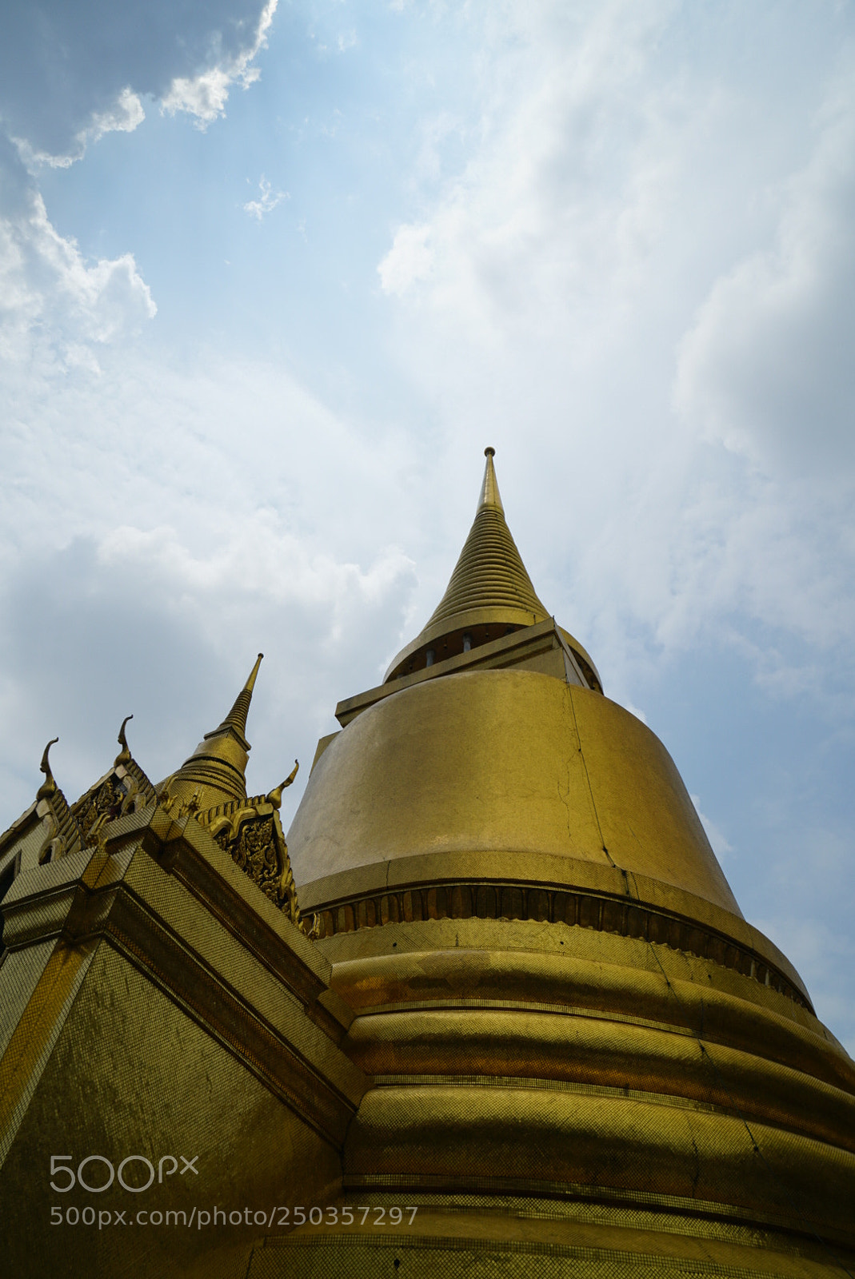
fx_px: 854
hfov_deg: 53.2
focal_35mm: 24
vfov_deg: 73.7
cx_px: 428
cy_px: 640
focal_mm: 24
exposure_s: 1/500
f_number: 9
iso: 200
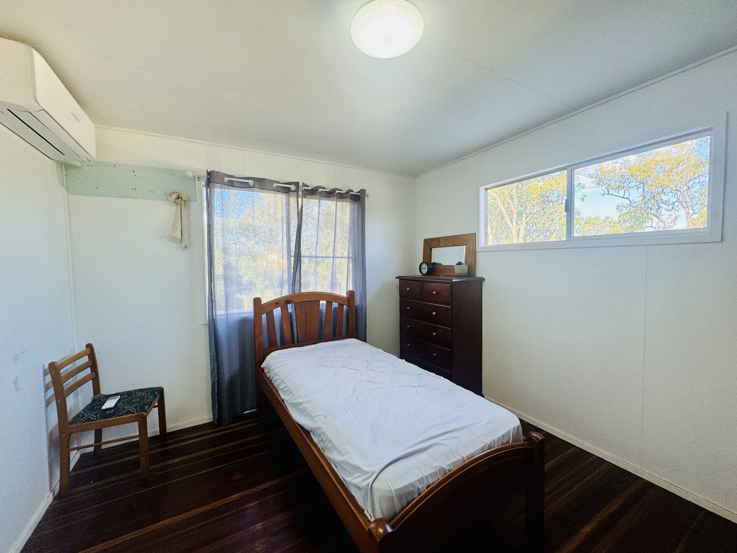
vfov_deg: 85.7
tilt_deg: -3.2
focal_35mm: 14
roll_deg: +0.8
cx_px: 368
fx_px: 298
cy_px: 276
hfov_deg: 102.1
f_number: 2.2
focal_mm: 2.22
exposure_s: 1/99
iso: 100
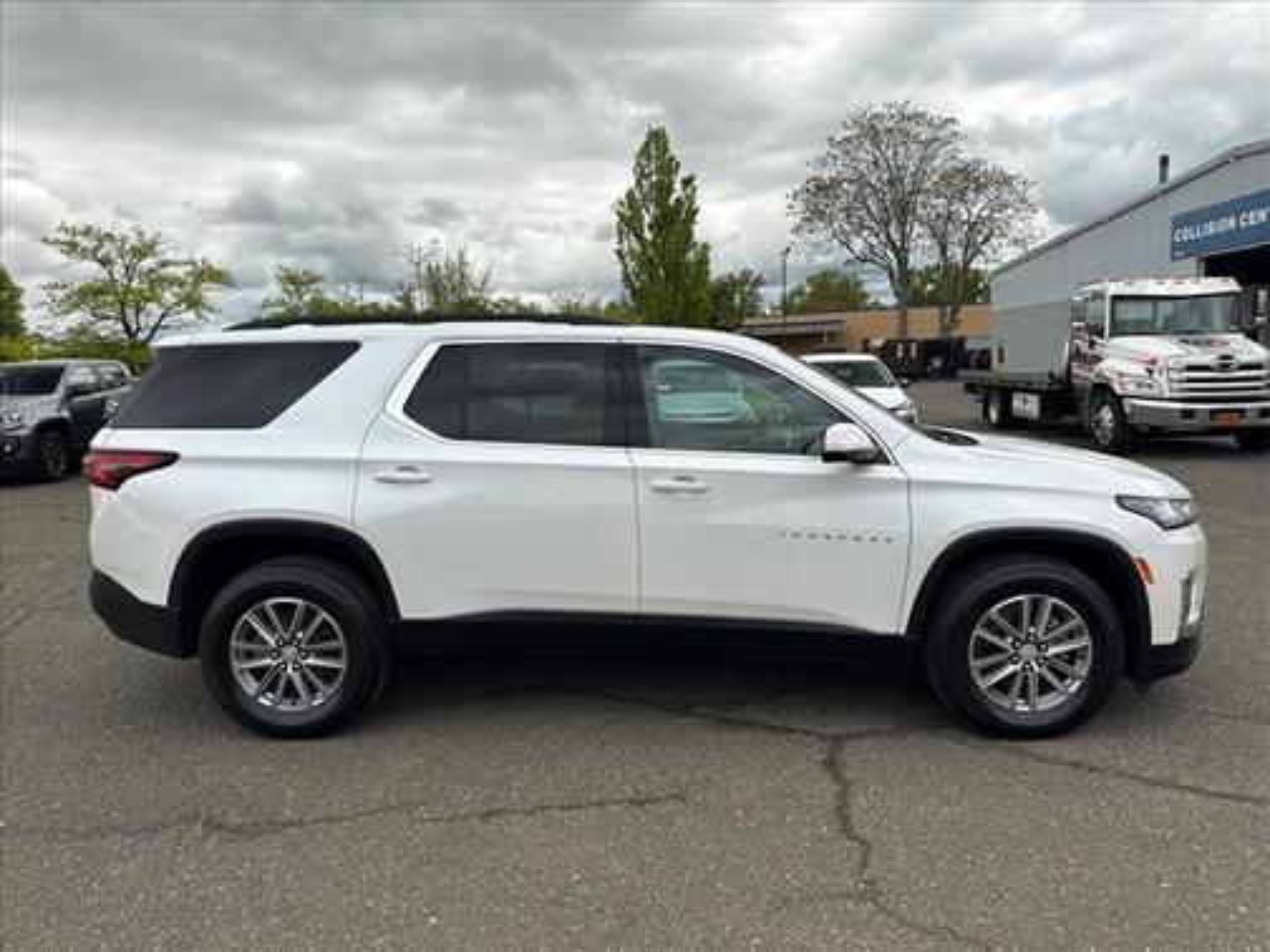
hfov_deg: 71.6
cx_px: 635
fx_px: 881
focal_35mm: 24
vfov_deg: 56.8
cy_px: 476
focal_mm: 6.76
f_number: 1.78
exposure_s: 1/2370
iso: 80
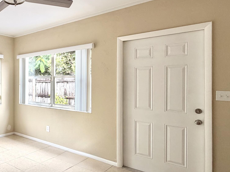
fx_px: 186
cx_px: 11
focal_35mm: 28
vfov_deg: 49.7
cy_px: 83
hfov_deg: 53.0
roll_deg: +0.2
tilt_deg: -0.3
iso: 100
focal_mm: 2.22
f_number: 2.2
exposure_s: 1/121
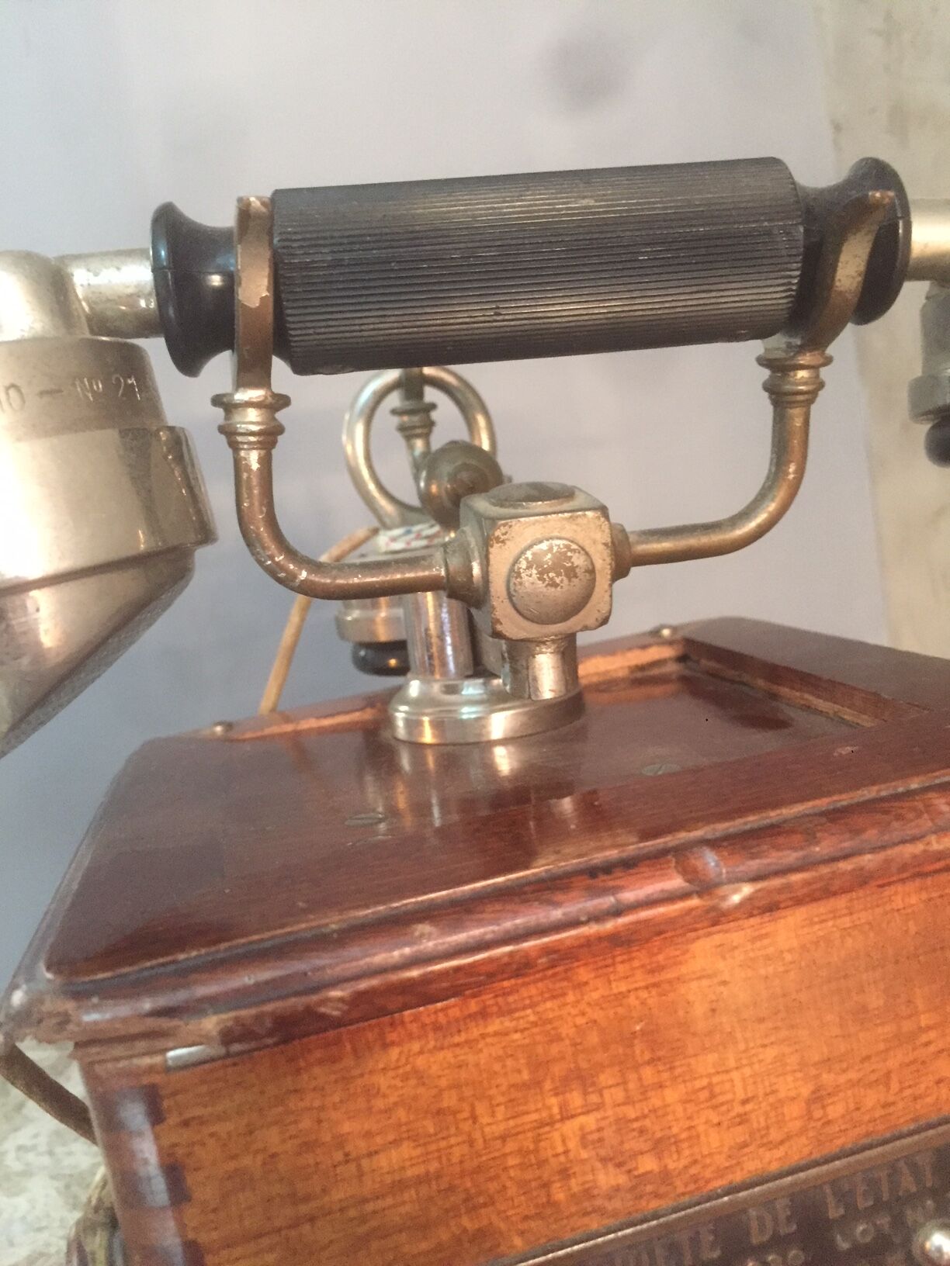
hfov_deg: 48.2
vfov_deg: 61.7
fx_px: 1061
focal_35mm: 29
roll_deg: +10.9
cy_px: 633
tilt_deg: -8.8
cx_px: 475
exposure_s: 1/17
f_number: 2.2
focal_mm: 4.15
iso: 320
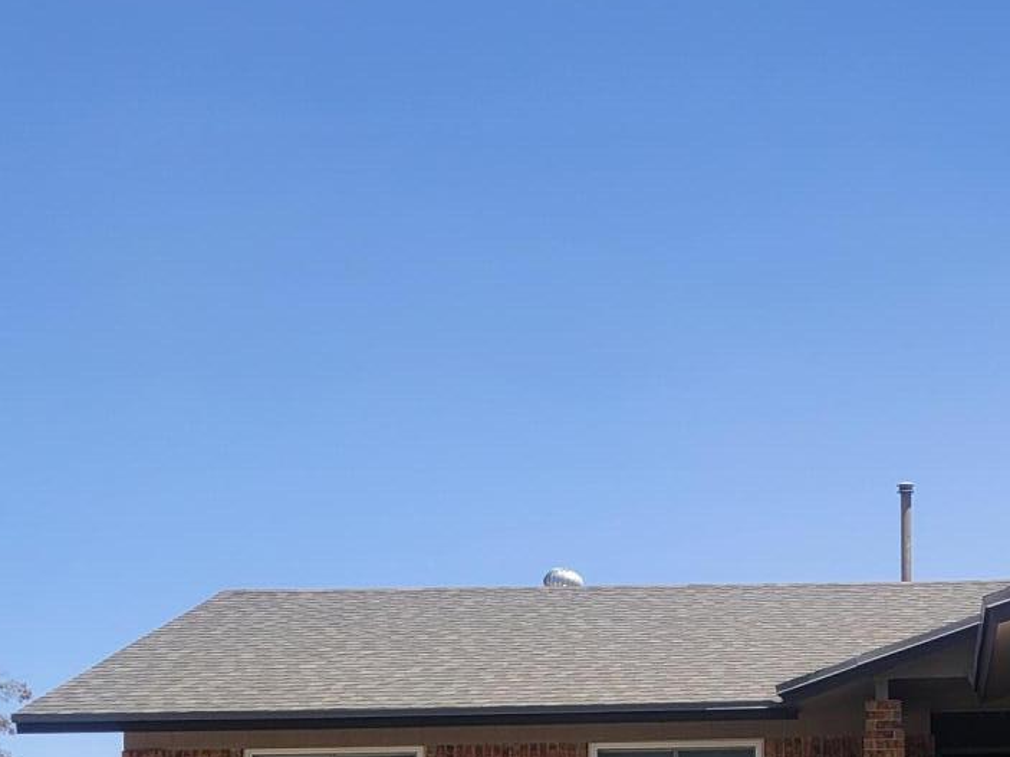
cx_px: 1115
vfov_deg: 19.4
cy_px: 740
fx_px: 2159
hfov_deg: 24.5
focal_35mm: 74
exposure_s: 1/2921
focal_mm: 5.4
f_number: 1.8
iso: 40
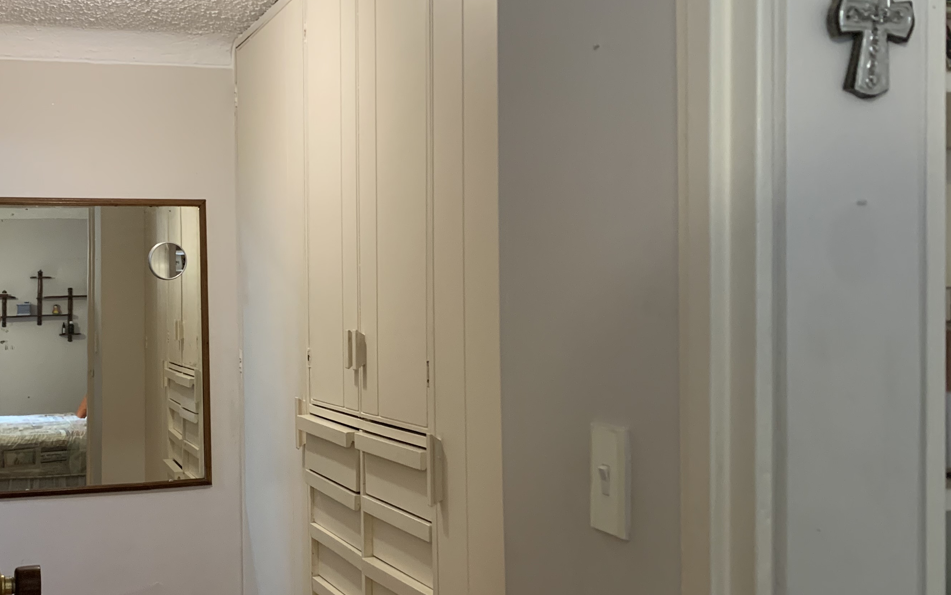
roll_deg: +1.1
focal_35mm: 42
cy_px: 349
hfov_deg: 46.0
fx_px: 1089
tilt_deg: +0.2
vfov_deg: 30.5
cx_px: 275
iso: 160
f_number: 1.8
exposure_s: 1/60
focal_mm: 4.25
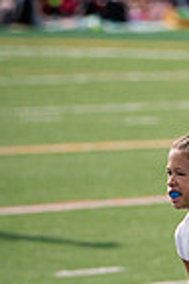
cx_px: 465
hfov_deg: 1.3
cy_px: 267
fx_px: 8237
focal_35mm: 1046
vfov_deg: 2.0
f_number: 4
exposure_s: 1/2000
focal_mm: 200
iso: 250
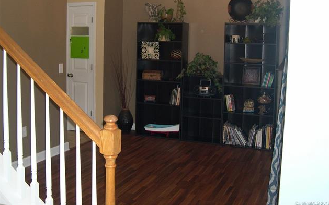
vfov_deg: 31.1
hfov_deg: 48.2
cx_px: 165
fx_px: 368
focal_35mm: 41
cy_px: 81
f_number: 2.8
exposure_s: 1/60
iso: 214
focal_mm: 8
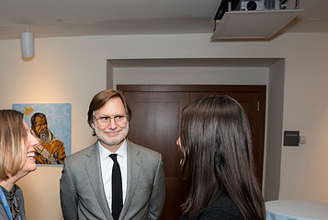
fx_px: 365
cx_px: 103
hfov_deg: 47.4
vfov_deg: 32.8
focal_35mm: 40
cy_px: 166
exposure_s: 1/125
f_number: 5
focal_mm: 24
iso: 800
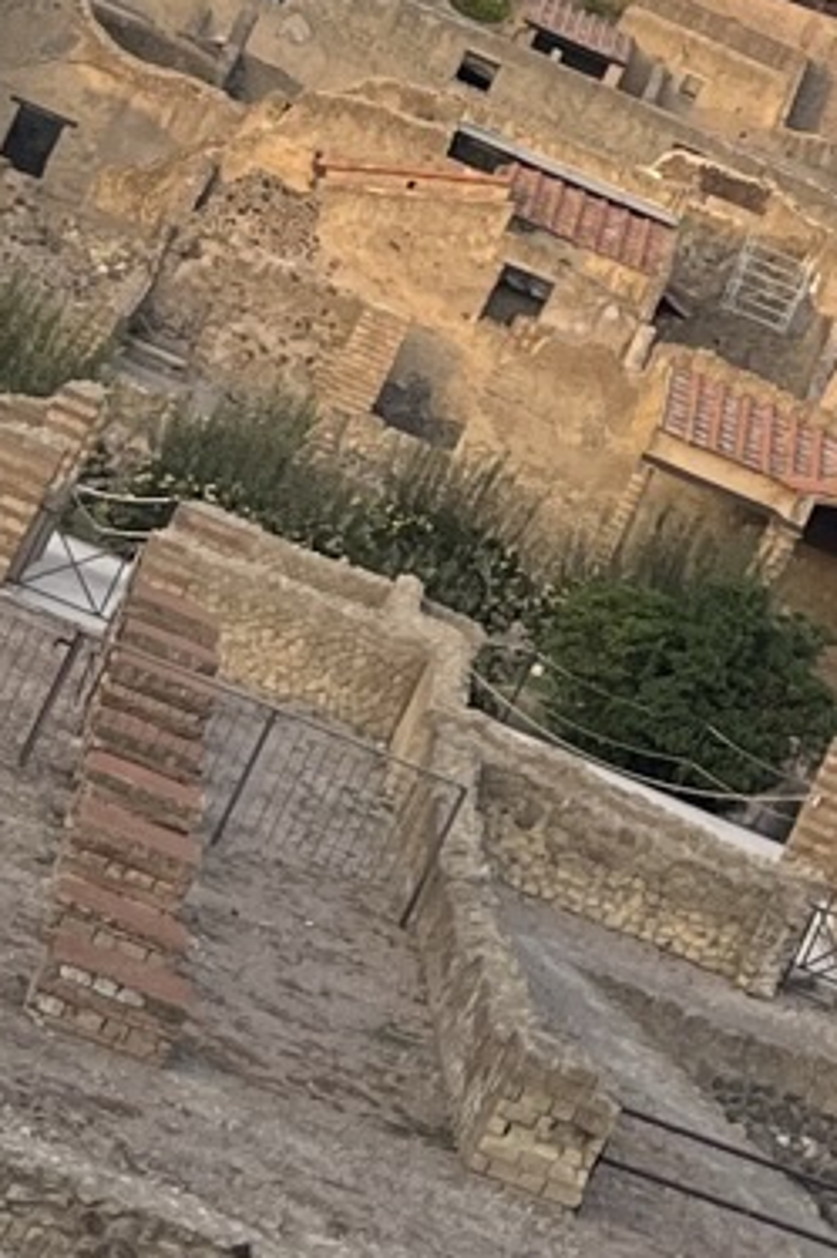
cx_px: 1603
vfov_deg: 13.8
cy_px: 182
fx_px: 5166
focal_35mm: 148
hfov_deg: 8.8
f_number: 1.6
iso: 50
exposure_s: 1/668
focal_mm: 5.1
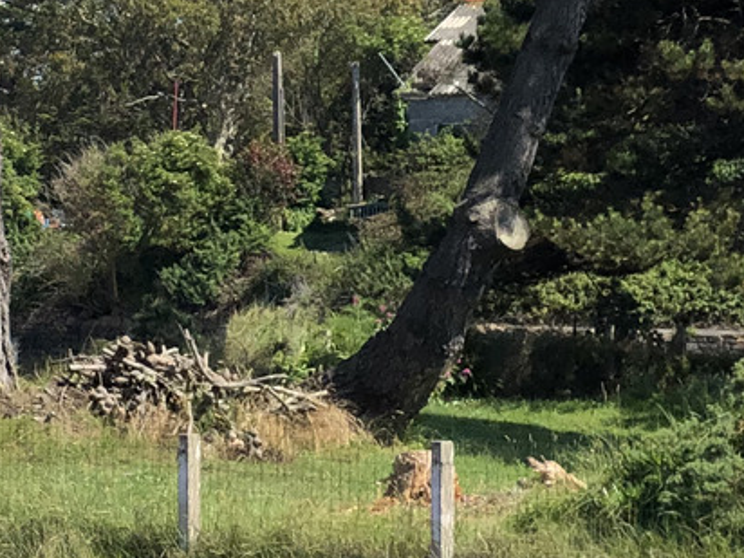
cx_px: -684
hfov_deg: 9.3
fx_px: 4342
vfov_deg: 7.3
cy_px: 112
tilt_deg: +2.3
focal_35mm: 202
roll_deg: +1.0
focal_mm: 6
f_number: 2.4
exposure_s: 1/1297
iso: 16
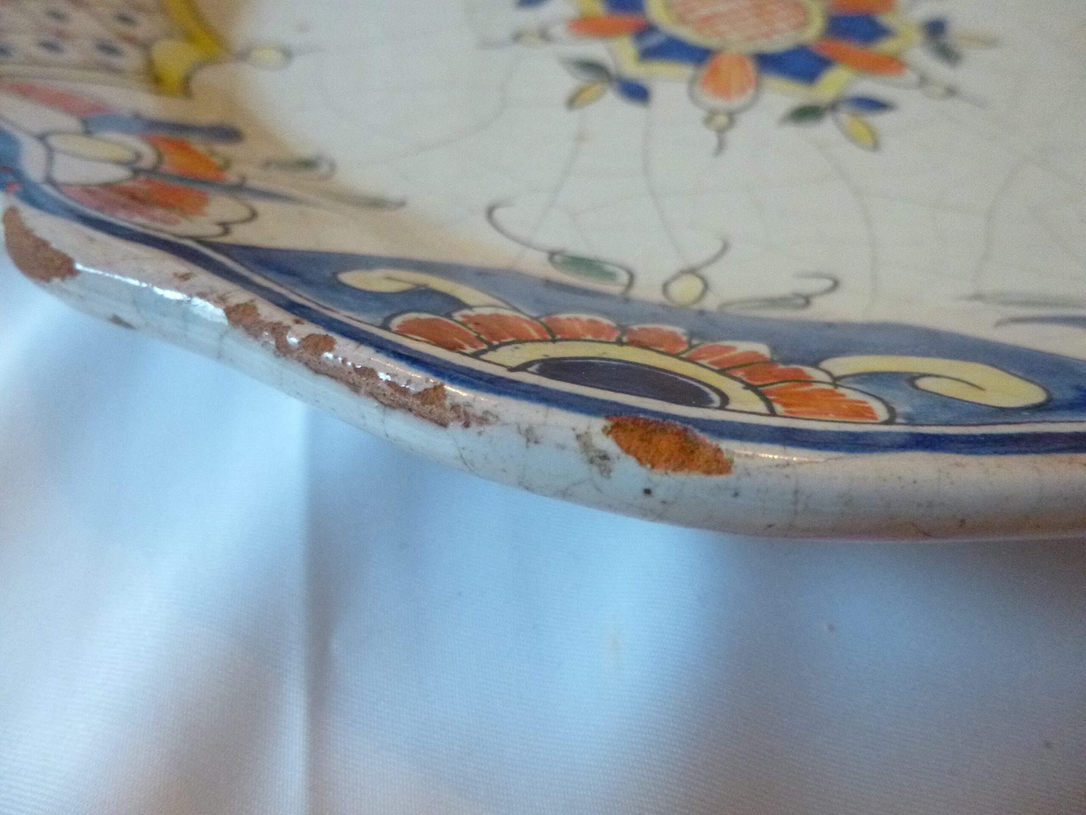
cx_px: 543
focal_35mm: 25
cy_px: 408
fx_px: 784
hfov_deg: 69.4
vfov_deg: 54.9
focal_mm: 4.5
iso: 800
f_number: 3.1
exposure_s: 1/40
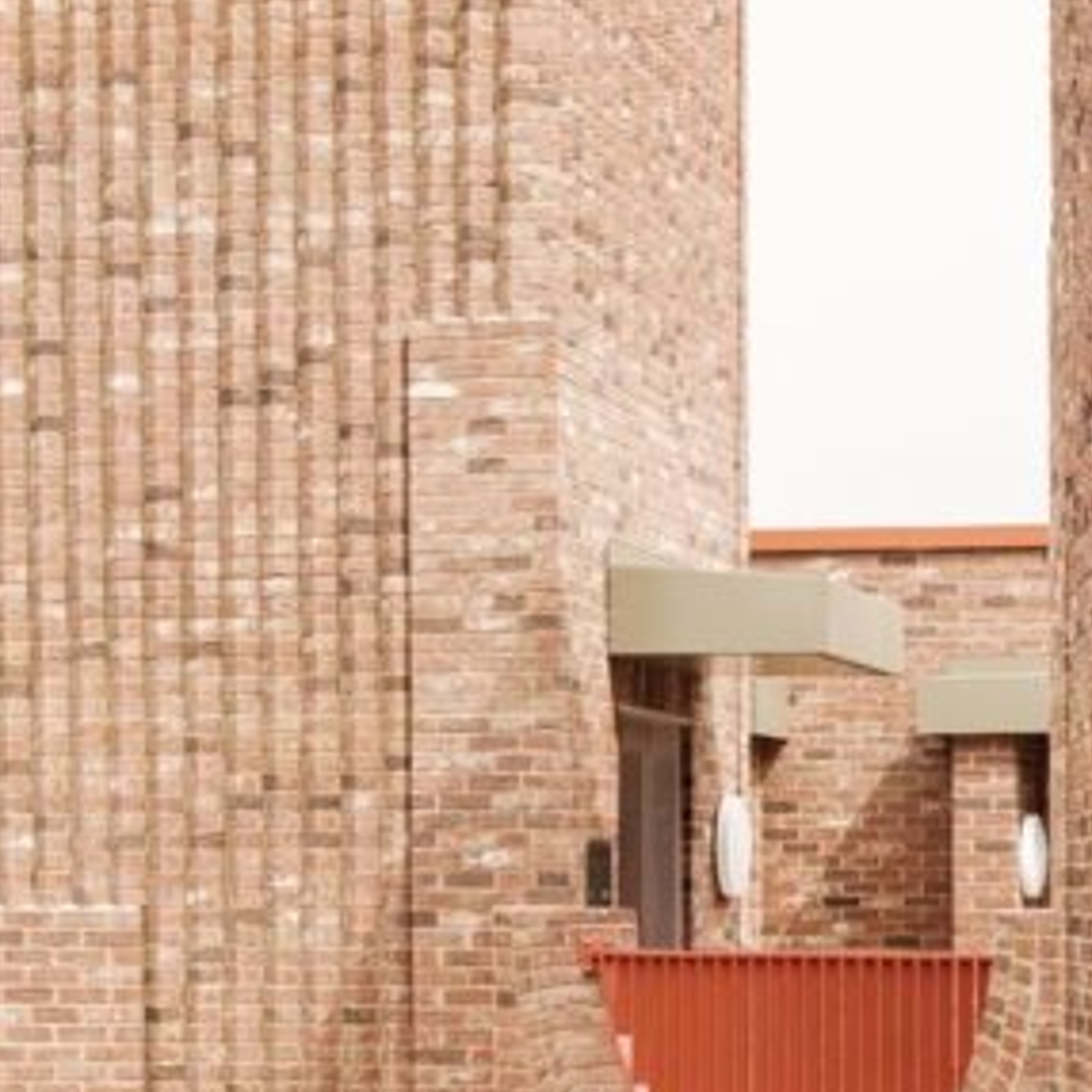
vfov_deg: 15.1
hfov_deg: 15.3
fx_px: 4069
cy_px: 997
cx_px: 695
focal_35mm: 114
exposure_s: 1/80
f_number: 11
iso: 400
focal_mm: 45
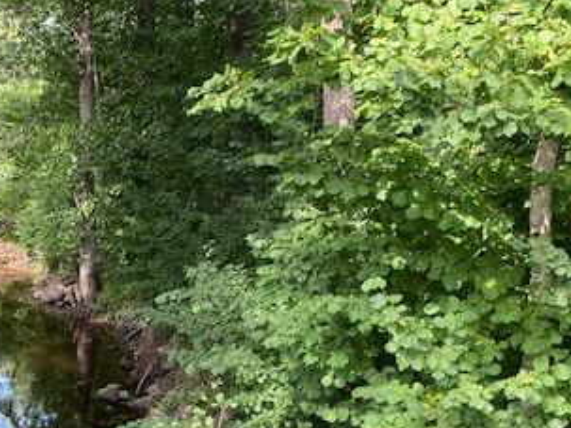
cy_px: 283
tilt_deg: -8.5
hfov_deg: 33.6
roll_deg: -2.1
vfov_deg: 26.4
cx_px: 92
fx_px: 907
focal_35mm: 55
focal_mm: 4.25
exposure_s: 1/124
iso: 32
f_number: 1.8
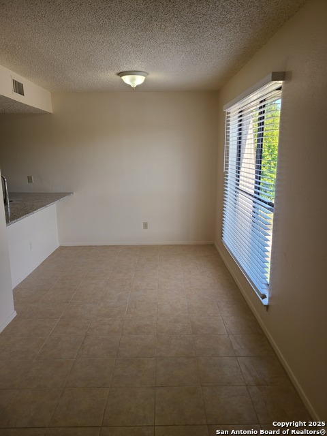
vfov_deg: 67.3
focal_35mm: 26
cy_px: 218
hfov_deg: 53.1
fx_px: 327
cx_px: 164
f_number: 1.8
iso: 40
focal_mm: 5.4
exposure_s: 1/172
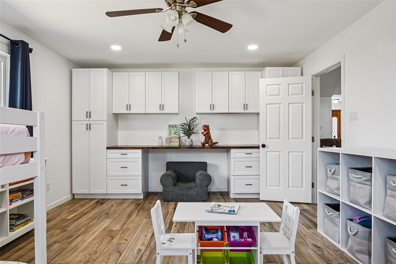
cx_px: 198
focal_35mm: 21
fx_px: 231
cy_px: 132
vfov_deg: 59.5
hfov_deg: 81.2
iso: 100
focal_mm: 14
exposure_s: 1/5
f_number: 9
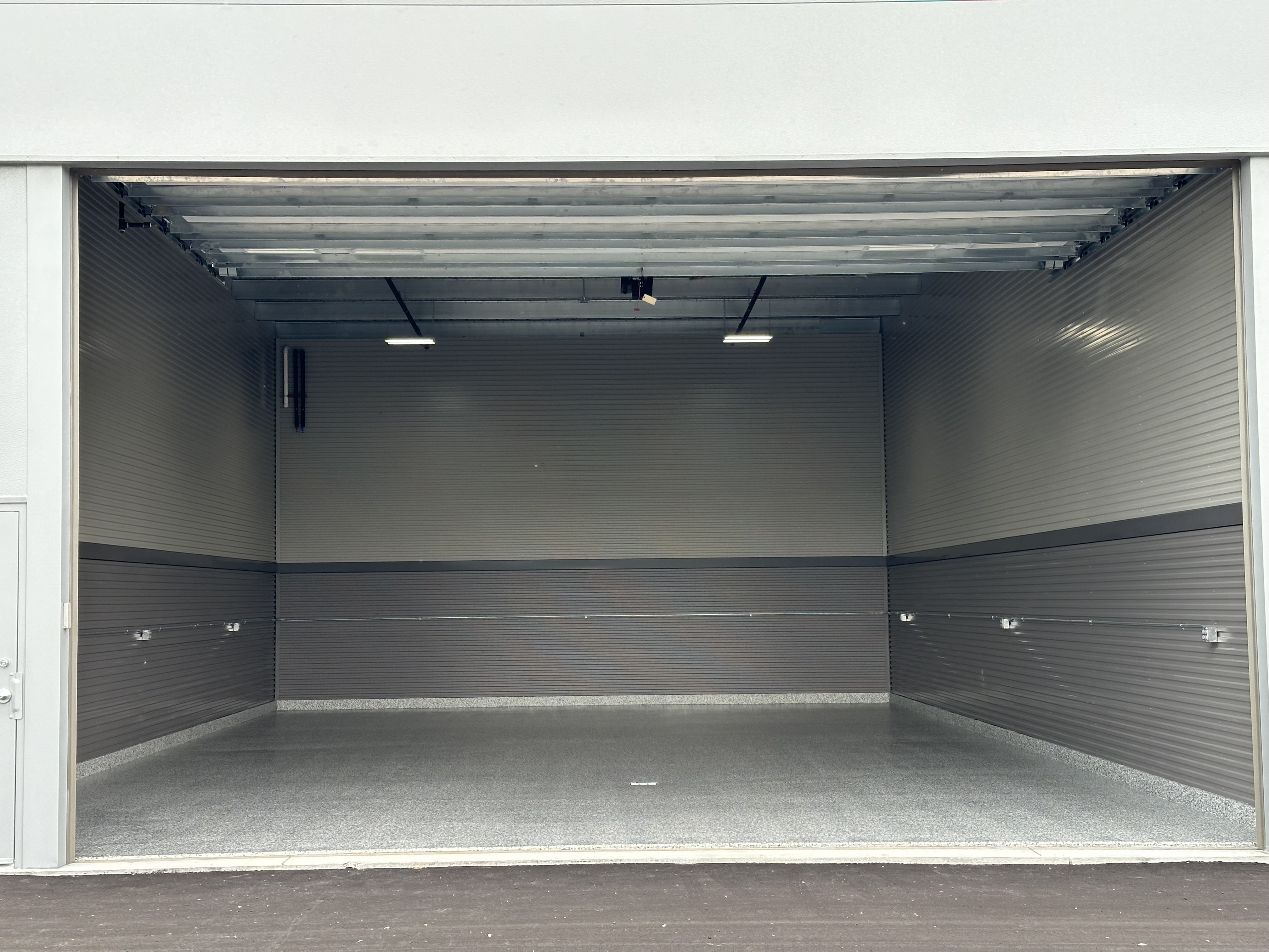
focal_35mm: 48
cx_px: 634
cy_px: 476
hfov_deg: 39.7
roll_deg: +0.2
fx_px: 1760
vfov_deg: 30.3
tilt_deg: +3.8
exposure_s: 1/349
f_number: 1.78
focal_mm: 6.86
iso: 64
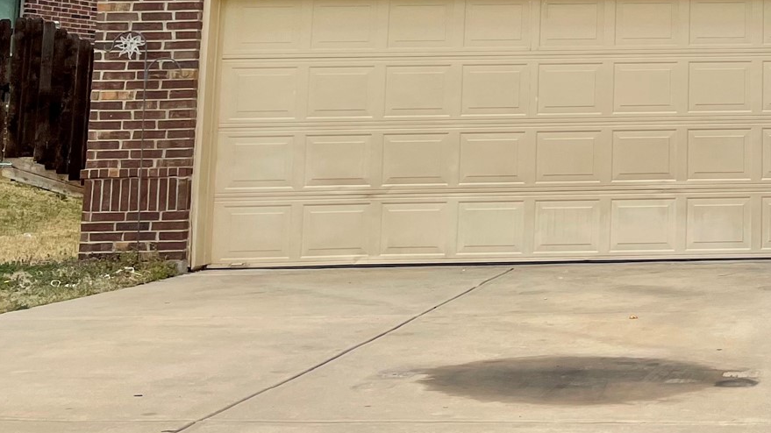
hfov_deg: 28.5
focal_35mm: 66
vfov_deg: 17.5
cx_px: 877
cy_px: -66
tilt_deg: +7.6
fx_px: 1349
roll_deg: +0.9
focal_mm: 4.2
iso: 32
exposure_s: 1/3731
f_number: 1.6
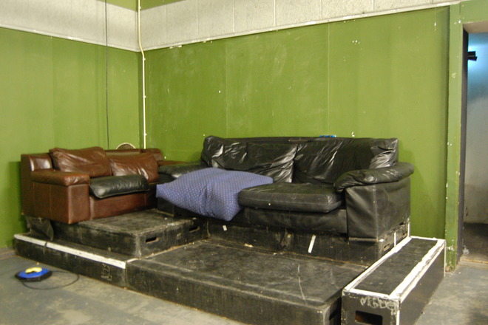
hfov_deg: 57.2
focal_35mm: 33
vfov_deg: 40.0
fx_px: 447
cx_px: 244
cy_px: 162
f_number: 3.8
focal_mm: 22
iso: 1600
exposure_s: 1/3
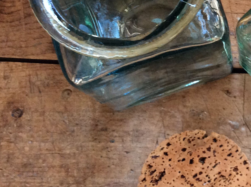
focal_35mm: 69
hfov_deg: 26.8
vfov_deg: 21.2
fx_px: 500
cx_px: 246
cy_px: 66
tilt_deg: -77.7
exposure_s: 1/25
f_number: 2.4
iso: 125
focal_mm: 3.3
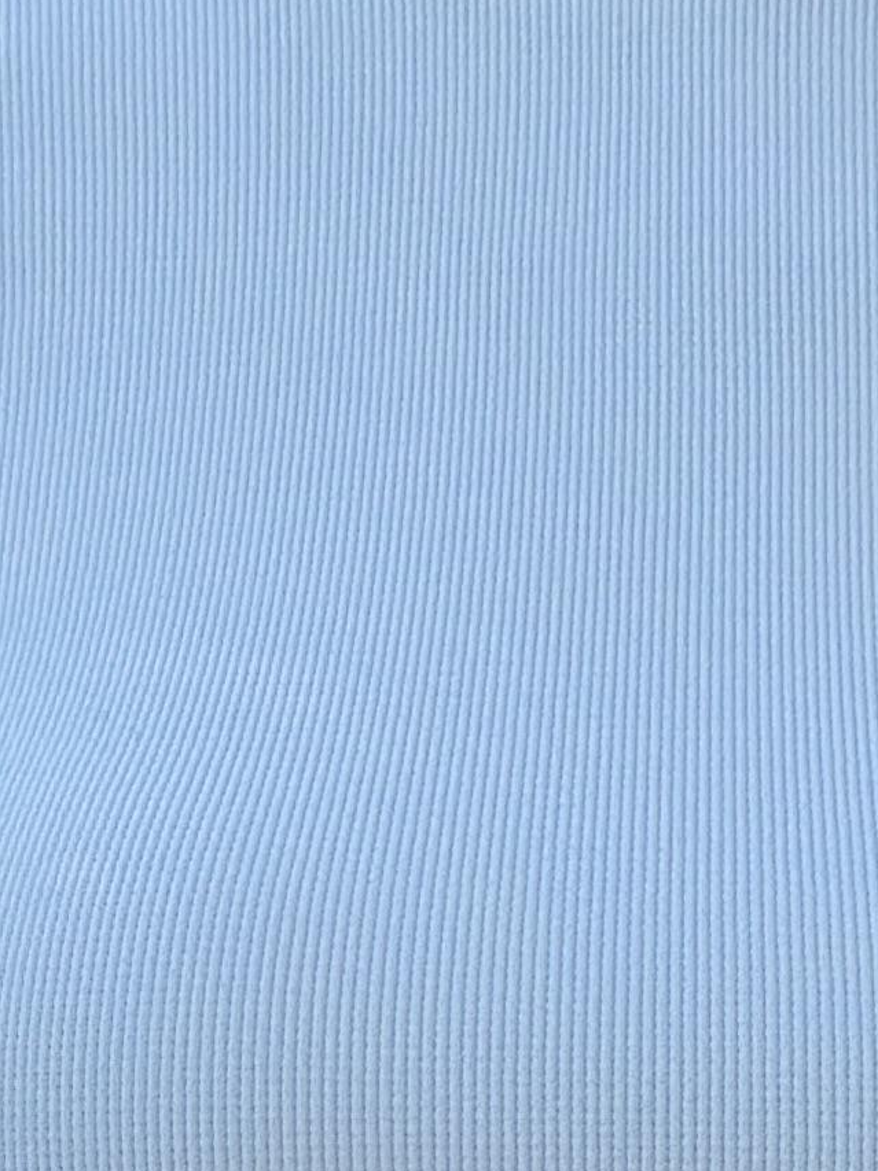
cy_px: 1661
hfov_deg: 6.5
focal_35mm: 227
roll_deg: -0.8
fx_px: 7683
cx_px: 647
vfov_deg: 8.6
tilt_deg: -12.7
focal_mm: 6.86
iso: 80
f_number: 1.78
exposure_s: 1/1120
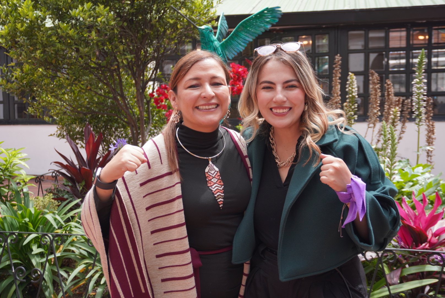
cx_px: 222
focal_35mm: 40
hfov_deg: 47.9
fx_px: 501
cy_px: 149
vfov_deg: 33.1
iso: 100
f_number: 4.5
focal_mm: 27
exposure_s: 1/200
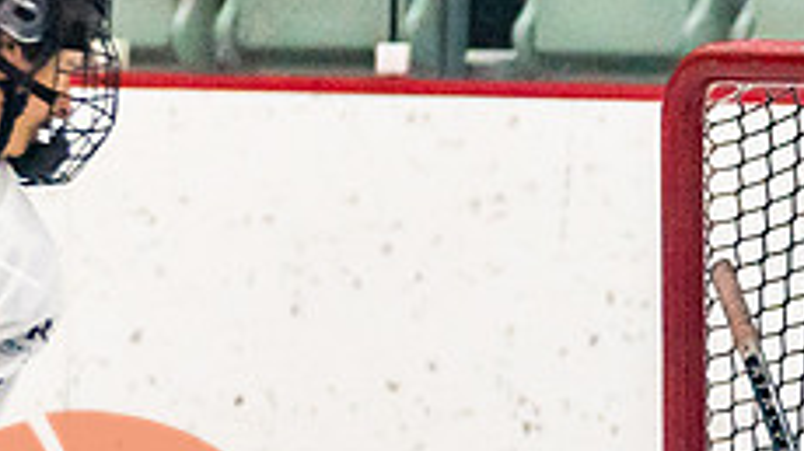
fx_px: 16830
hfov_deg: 2.7
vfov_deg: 1.5
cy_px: 698
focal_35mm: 790
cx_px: 906
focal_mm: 150
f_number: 2.8
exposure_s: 1/1250
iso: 3200
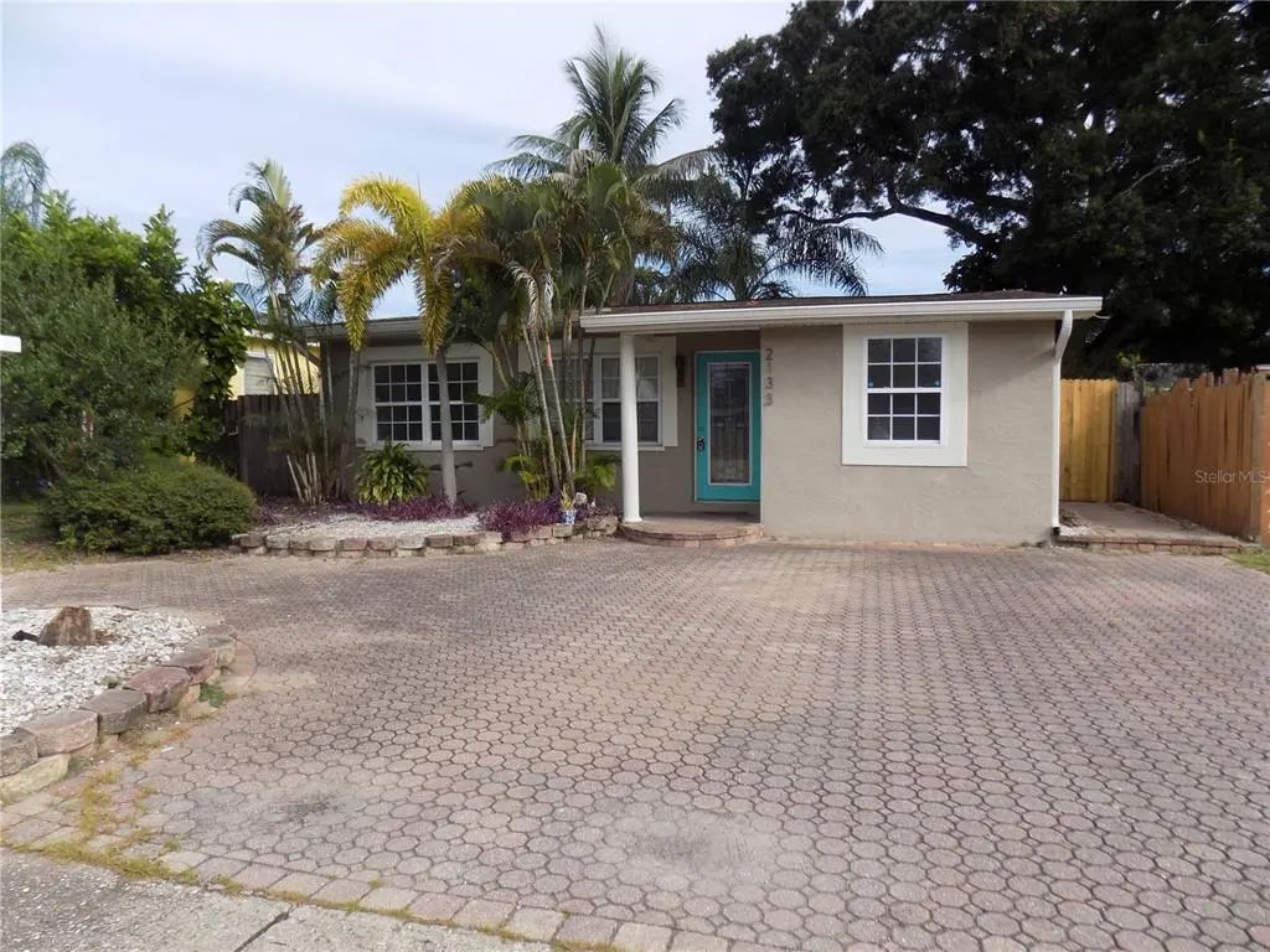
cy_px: 476
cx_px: 635
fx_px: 844
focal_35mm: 23
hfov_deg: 73.9
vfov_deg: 58.9
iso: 80
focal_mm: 4
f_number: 3.1
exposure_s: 1/640
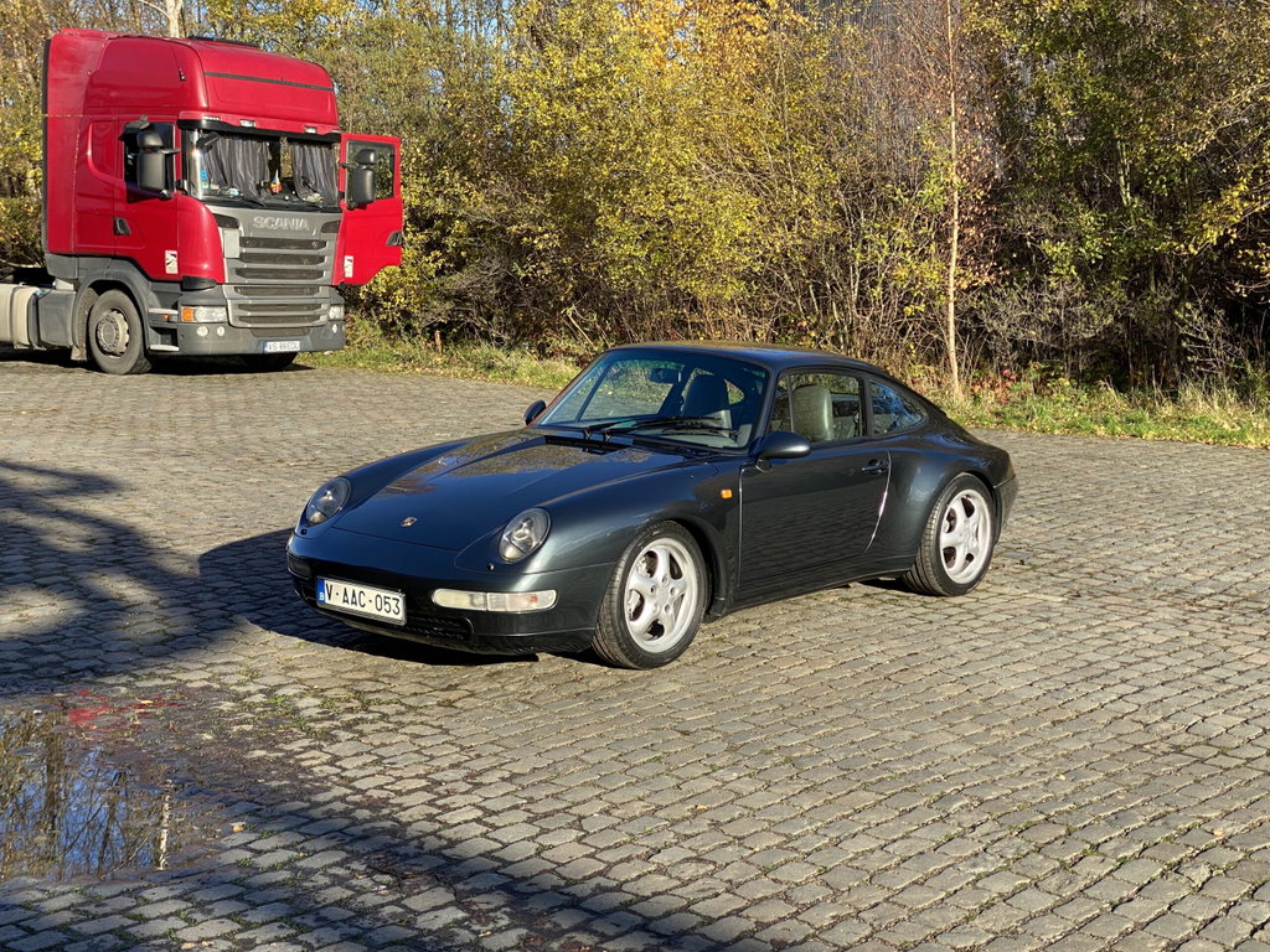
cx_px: 635
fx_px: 1908
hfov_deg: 36.8
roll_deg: -1.2
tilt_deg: -8.7
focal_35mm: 52
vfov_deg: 28.0
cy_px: 476
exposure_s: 1/615
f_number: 2
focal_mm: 6
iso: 20
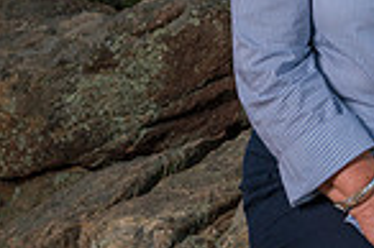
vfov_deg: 6.7
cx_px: 548
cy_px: -229
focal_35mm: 199
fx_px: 2065
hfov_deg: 10.0
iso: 100
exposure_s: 1/250
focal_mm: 50
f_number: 8
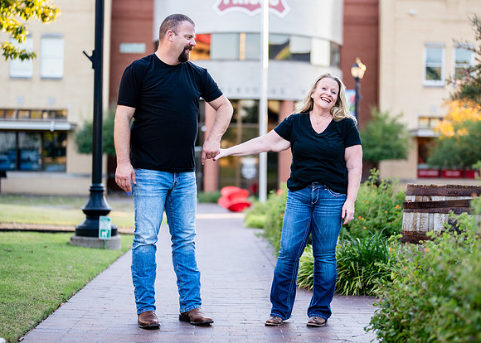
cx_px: 248
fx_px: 865
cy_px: 167
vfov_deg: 22.5
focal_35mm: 63
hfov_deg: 31.1
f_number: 1.2
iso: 320
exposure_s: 1/1250
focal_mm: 50
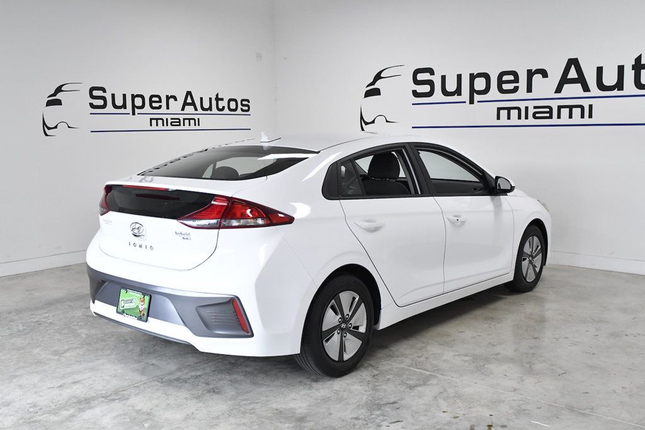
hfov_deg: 53.1
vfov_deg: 36.9
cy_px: 215
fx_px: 645
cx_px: 322
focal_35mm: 36
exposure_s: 1/1600
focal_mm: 24
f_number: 4.5
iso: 2500
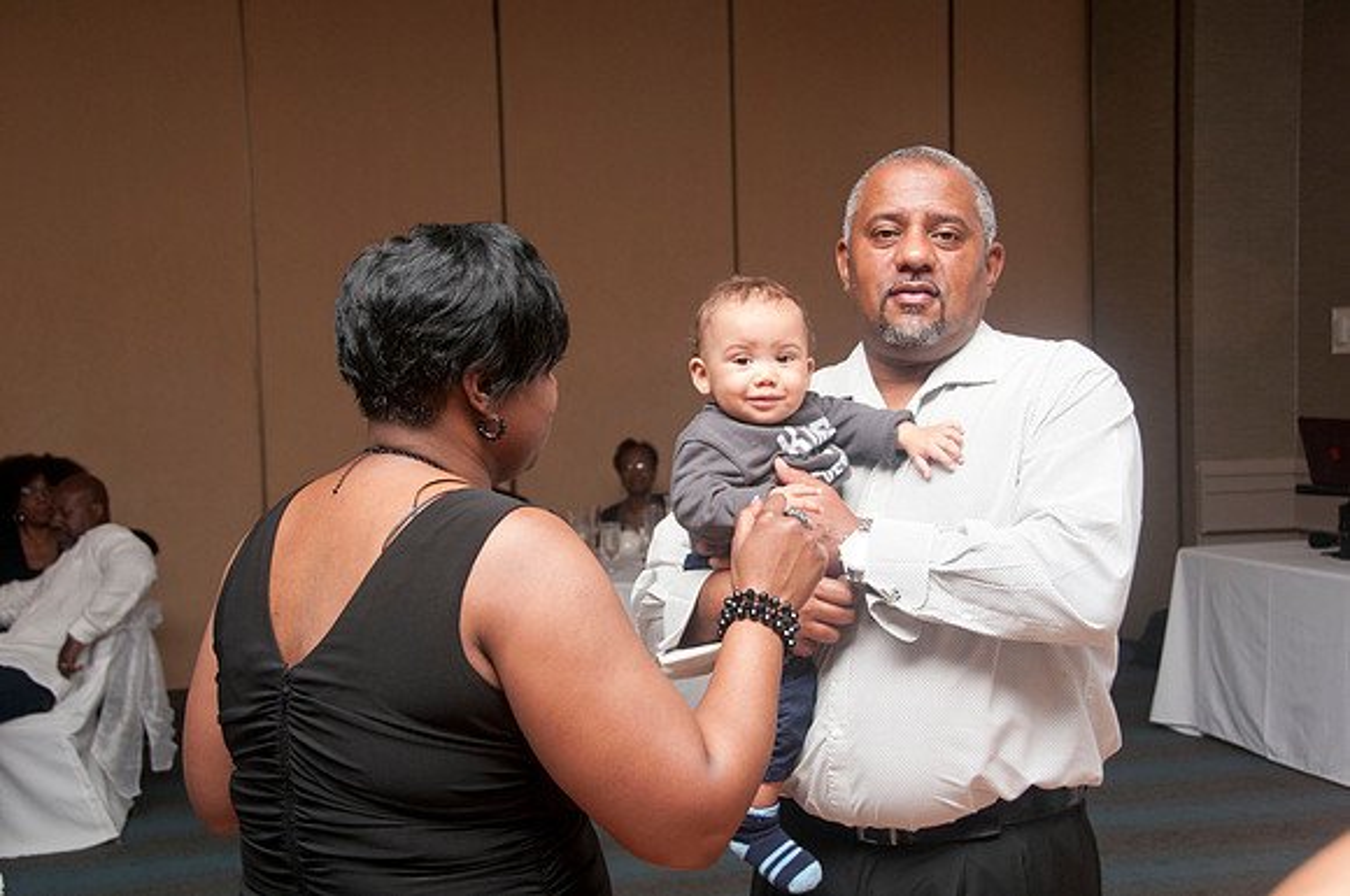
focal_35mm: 51
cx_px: 675
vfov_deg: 26.4
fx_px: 1910
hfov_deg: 38.9
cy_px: 448
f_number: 5.6
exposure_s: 1/125
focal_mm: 34
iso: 400
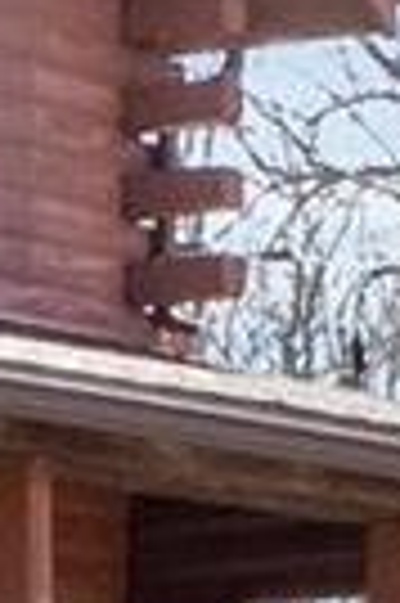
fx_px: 5597
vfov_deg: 6.1
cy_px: 684
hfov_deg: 3.5
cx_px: -2013
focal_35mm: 335
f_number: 10
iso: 400
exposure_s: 1/160
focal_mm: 14
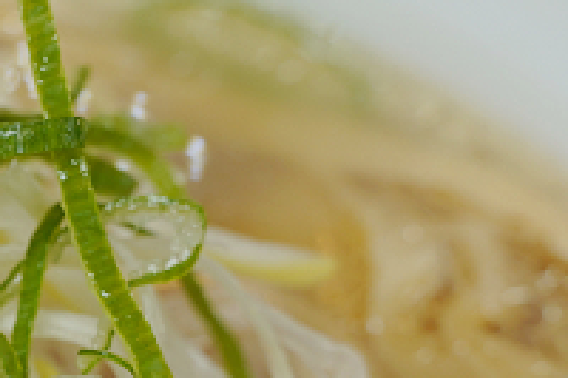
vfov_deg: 7.6
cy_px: 404
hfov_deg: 11.1
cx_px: -233
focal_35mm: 180
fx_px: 2838
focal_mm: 30
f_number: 5
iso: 100
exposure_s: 1/100
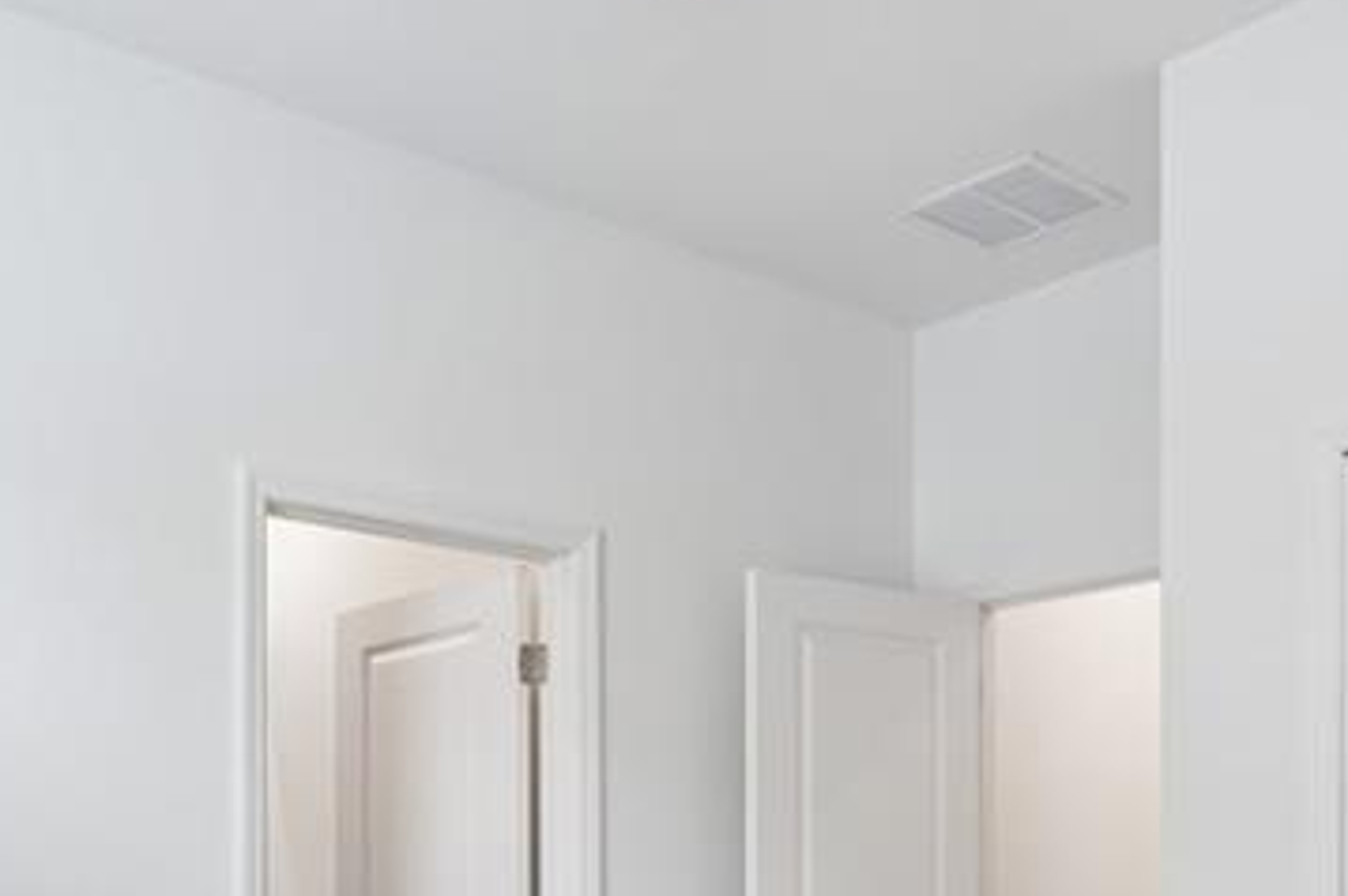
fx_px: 1496
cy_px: 920
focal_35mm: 40
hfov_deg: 48.0
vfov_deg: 30.7
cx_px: 497
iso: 400
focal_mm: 14
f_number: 8
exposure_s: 1/25
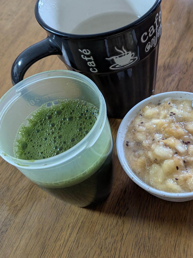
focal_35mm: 36
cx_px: 126
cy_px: 115
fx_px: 268
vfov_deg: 51.3
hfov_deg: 39.3
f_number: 1.7
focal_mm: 4.53
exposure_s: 1/50
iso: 268
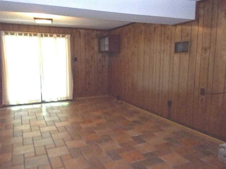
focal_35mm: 29
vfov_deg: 48.2
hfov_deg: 61.7
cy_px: 84
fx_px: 189
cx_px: 113
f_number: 3.3
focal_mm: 4.1
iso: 800
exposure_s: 1/30
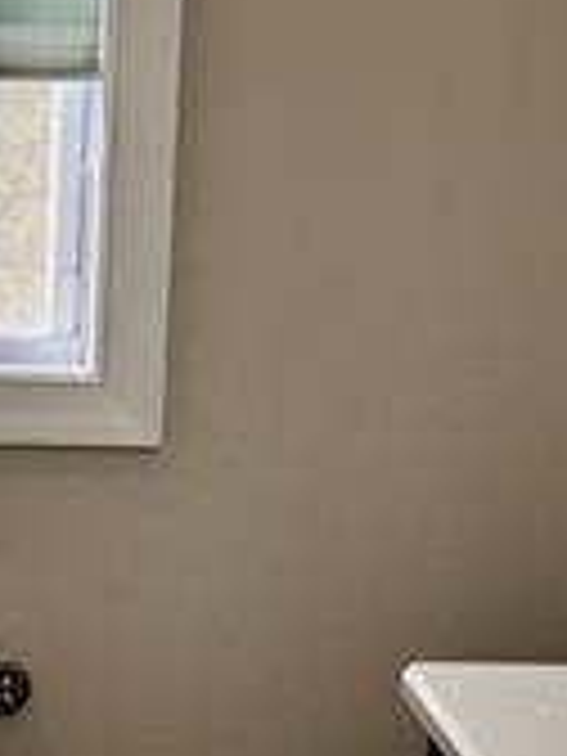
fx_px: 2599
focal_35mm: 119
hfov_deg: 12.3
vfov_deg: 16.4
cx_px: -4
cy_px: 648
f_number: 4
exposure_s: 1/250
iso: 220
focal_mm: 18
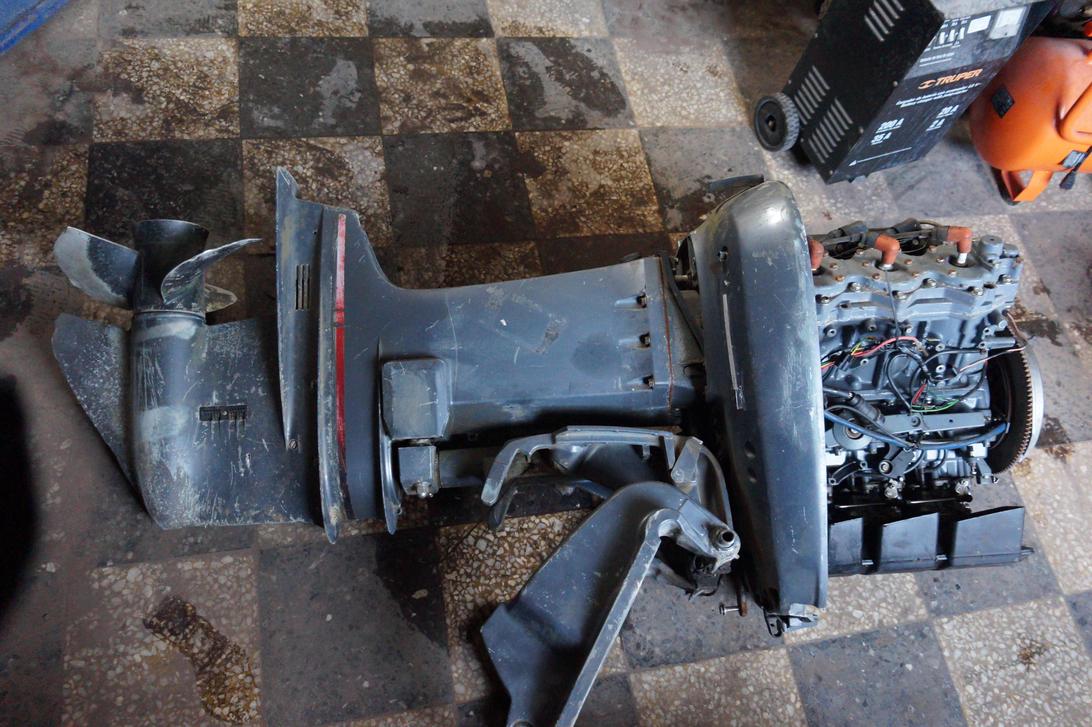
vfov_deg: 47.9
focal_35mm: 27
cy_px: 364
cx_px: 546
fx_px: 819
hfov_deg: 67.4
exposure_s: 1/60
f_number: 4
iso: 3200
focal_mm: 18
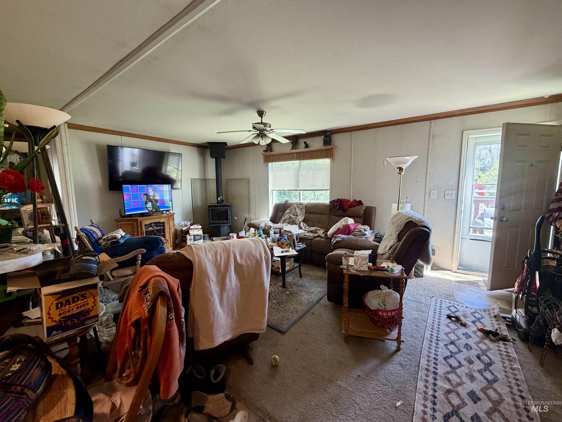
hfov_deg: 102.1
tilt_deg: -7.3
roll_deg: +0.7
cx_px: 281
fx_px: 227
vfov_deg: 85.7
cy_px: 211
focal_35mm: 14
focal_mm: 2.22
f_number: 2.2
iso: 250
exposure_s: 1/60
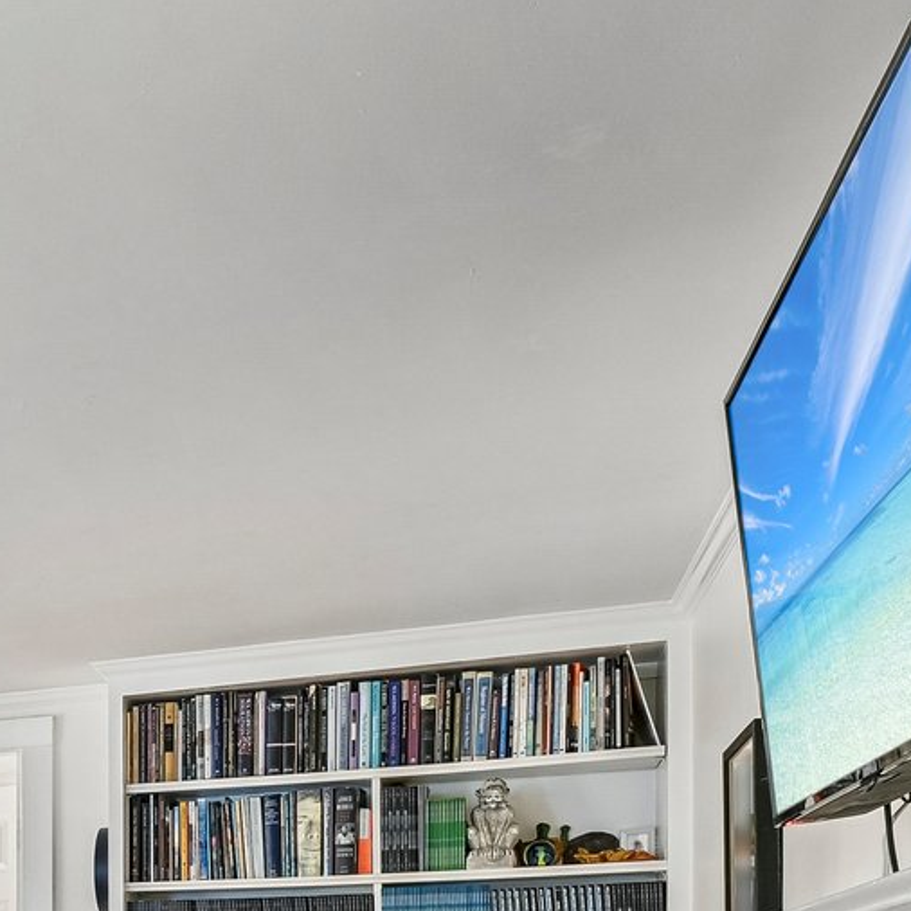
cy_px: 1022
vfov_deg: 28.1
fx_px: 1638
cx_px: -654
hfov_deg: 21.9
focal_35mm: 55
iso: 400
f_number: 8
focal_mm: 16
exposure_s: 1/2
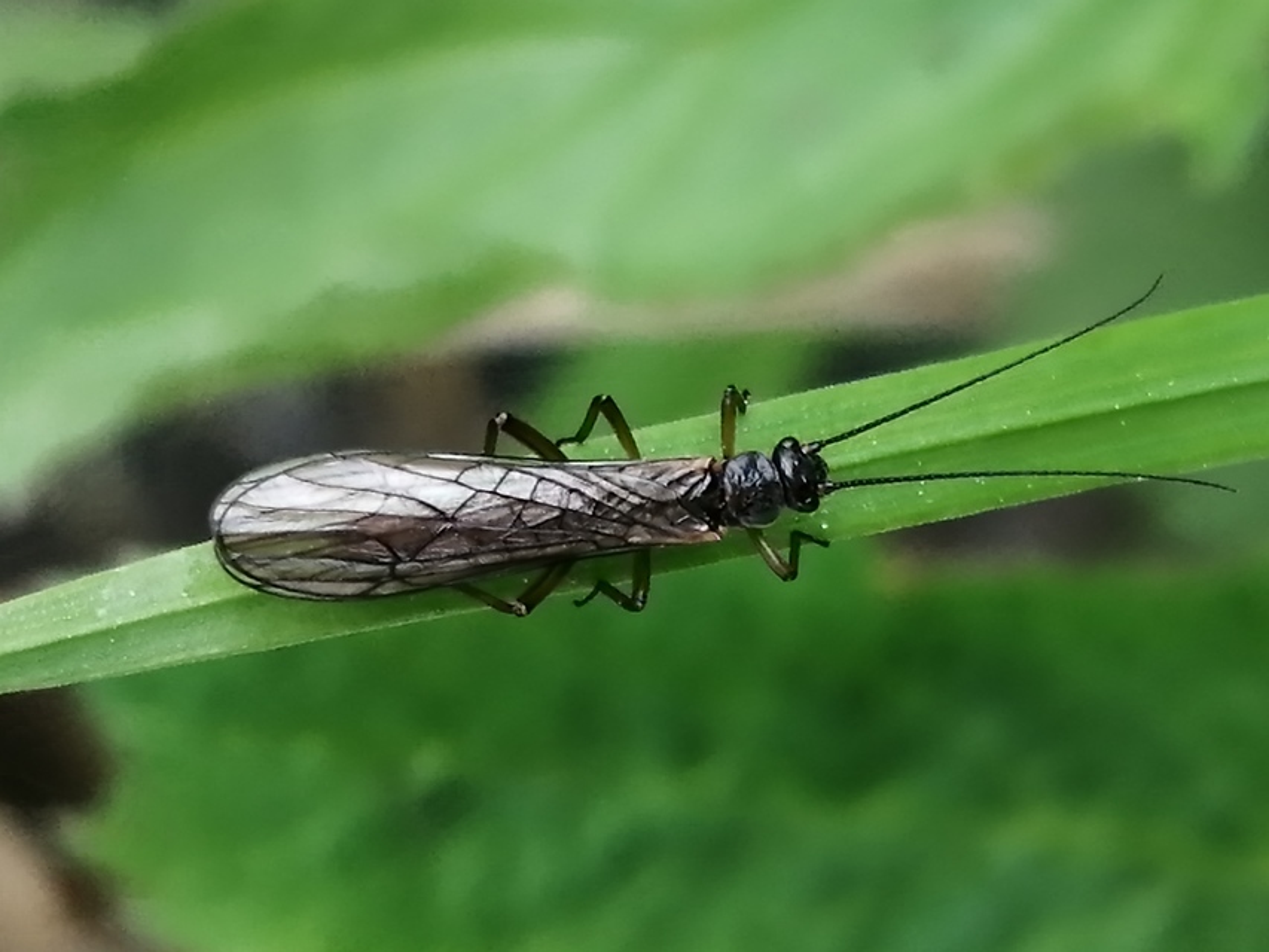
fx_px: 3813
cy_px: 476
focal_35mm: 104
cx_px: 634
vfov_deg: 14.2
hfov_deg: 18.9
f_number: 1.8
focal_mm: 3.46
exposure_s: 1/175
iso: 50
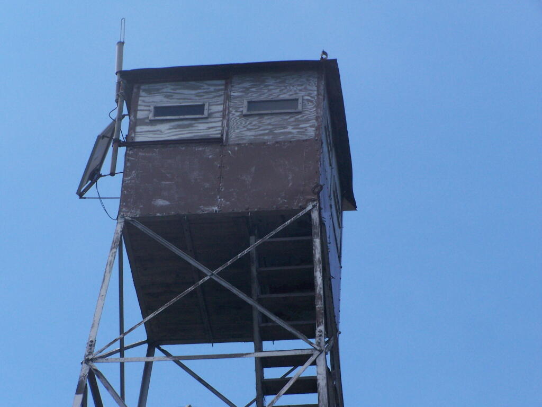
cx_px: 271
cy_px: 204
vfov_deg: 9.3
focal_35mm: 159
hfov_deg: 12.4
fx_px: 2490
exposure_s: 1/800
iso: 200
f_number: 6.3
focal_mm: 26.4
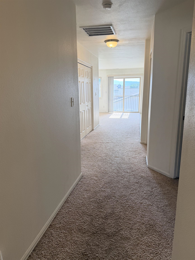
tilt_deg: -11.6
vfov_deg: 71.6
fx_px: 180
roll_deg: -0.6
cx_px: 98
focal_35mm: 24
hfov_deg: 56.8
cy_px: 130
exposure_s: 1/206
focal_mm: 6.76
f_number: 1.78
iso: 125
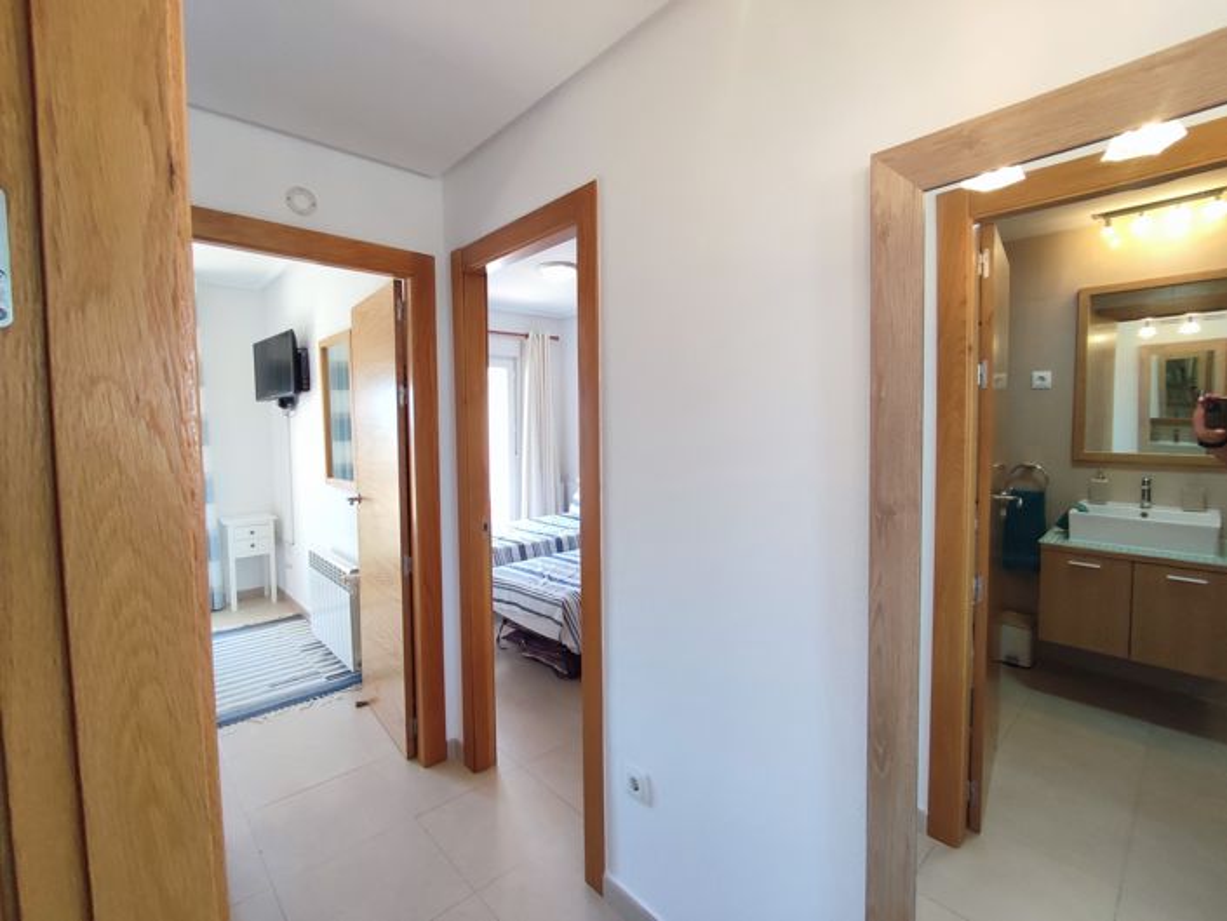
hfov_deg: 94.5
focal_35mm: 16
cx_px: 614
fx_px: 567
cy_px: 460
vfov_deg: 78.1
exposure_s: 1/100
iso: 205
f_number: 2.2
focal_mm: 1.65
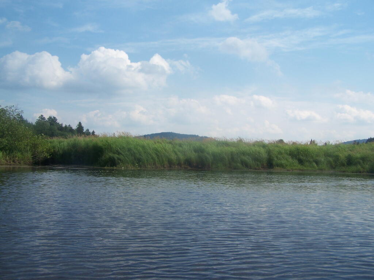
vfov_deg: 37.7
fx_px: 411
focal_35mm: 38
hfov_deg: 49.0
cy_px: 140
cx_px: 187
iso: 80
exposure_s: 1/800
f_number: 4
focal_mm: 6.3
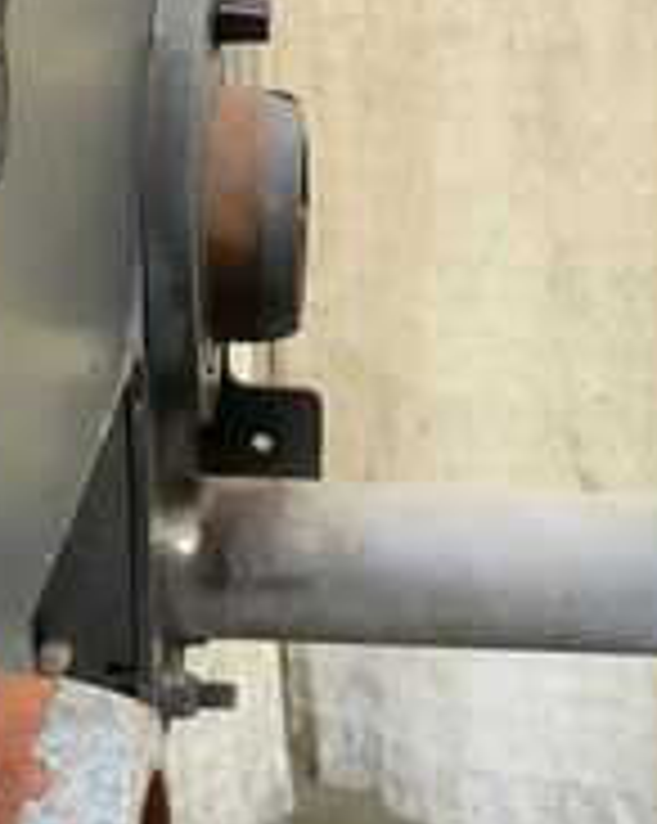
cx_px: 490
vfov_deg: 20.1
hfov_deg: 16.4
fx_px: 2264
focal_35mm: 93
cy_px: 774
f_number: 1.8
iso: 200
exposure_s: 1/60
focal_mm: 3
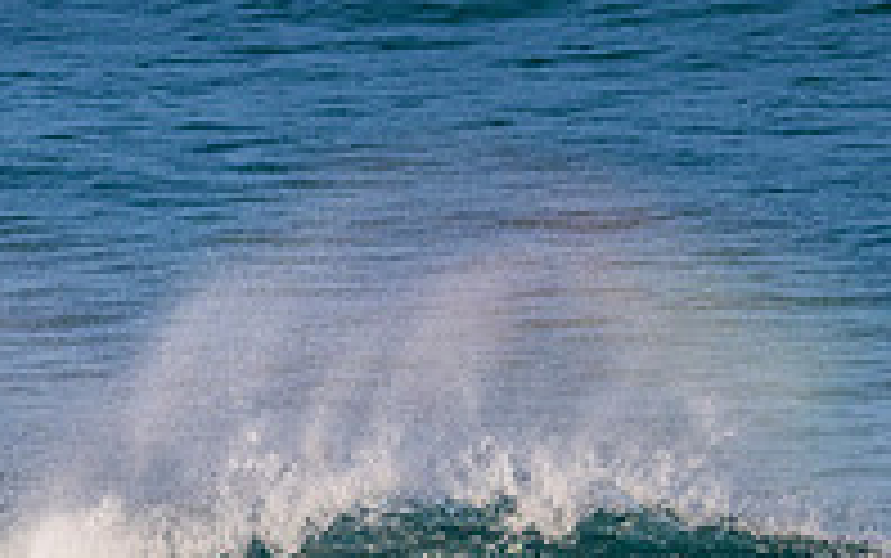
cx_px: 72
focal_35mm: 924
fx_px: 22450
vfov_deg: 1.4
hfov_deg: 2.3
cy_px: 682
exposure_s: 1/2000
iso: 1600
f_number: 11
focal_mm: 310
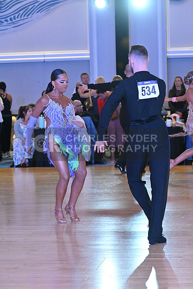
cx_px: 96
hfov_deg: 11.4
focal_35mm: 120
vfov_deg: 17.1
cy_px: 144
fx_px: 964
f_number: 7.1
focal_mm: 120
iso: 10000
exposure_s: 1/400
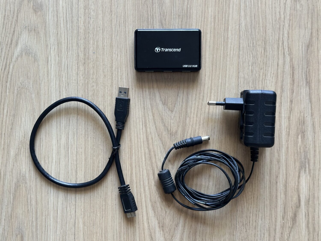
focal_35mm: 48
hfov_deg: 39.7
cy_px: 120
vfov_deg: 30.3
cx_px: 160
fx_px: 445
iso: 160
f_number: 1.78
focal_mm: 6.86
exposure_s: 1/60
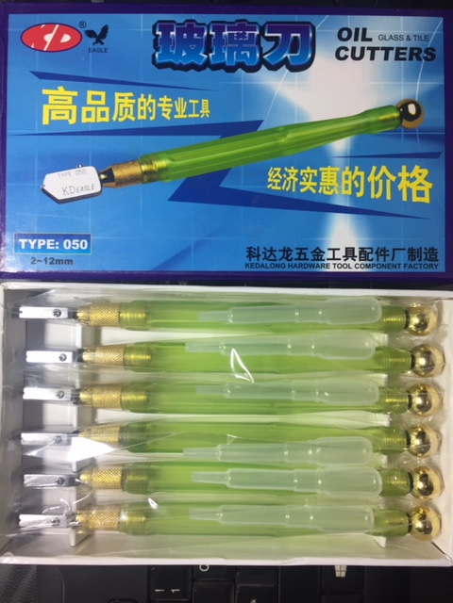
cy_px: 302
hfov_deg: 48.2
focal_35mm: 29
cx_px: 226
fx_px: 506
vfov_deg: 61.7
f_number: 2.2
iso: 40
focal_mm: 4.15
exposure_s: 1/50
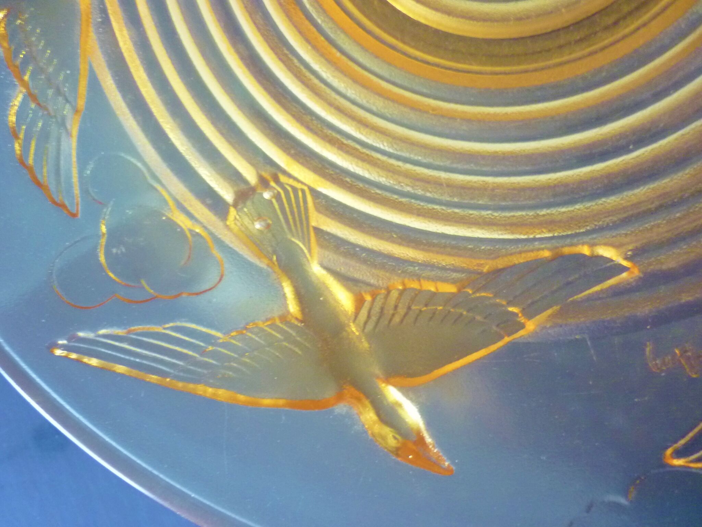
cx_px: 351
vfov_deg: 42.9
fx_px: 669
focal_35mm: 33
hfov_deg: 55.4
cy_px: 264
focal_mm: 5.5
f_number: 2.8
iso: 400
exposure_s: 1/8
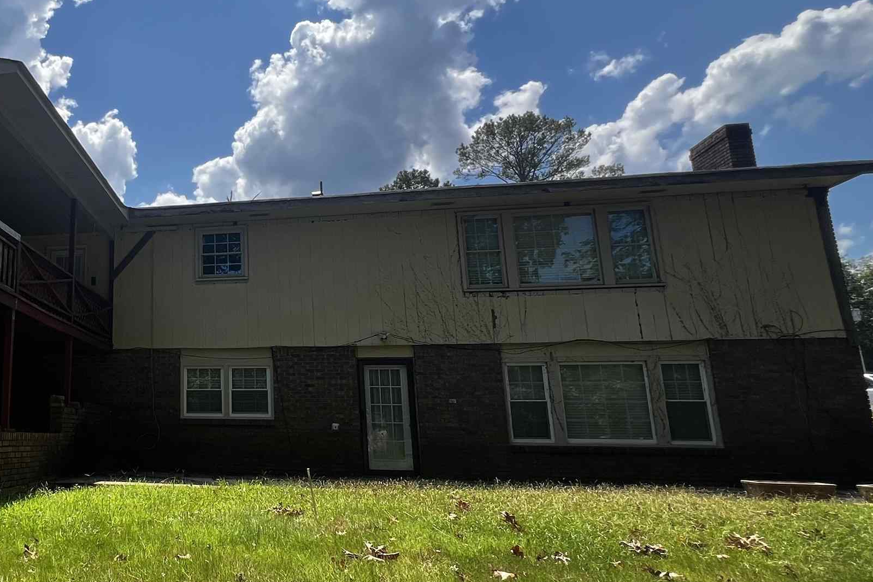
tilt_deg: +12.5
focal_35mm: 26
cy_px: 293
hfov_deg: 61.2
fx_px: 630
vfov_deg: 49.5
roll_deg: -0.5
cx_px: 126
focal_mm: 1.57
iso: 32
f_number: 1.8
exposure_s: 1/1085
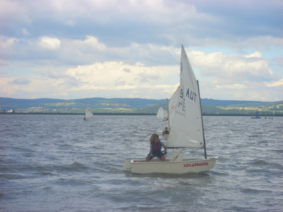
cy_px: 106
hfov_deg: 18.7
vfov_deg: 14.1
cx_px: 142
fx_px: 858
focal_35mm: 105
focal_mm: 17.4
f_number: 7.7
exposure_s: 1/125
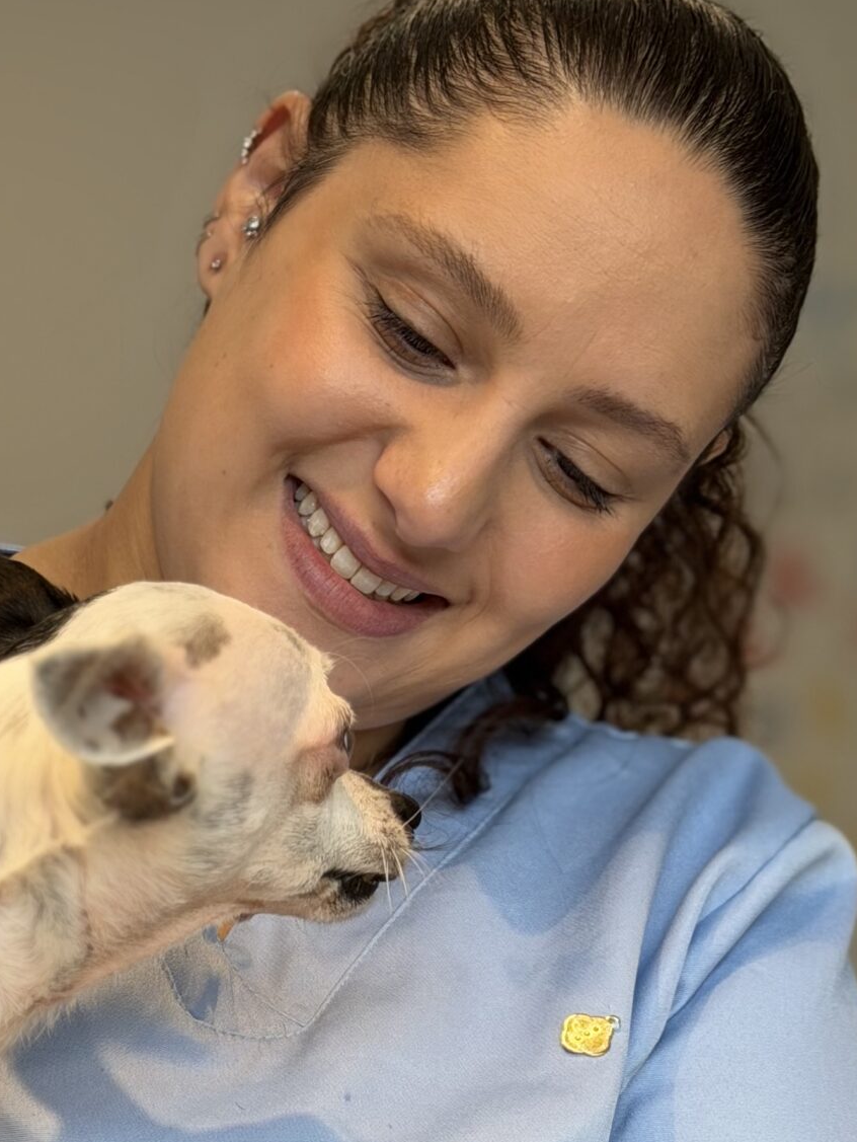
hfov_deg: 13.5
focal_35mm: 109
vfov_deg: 18.0
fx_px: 3596
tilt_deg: -0.3
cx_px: 184
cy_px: 817
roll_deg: +0.5
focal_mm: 6.76
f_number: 1.78
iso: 50
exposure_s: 1/122
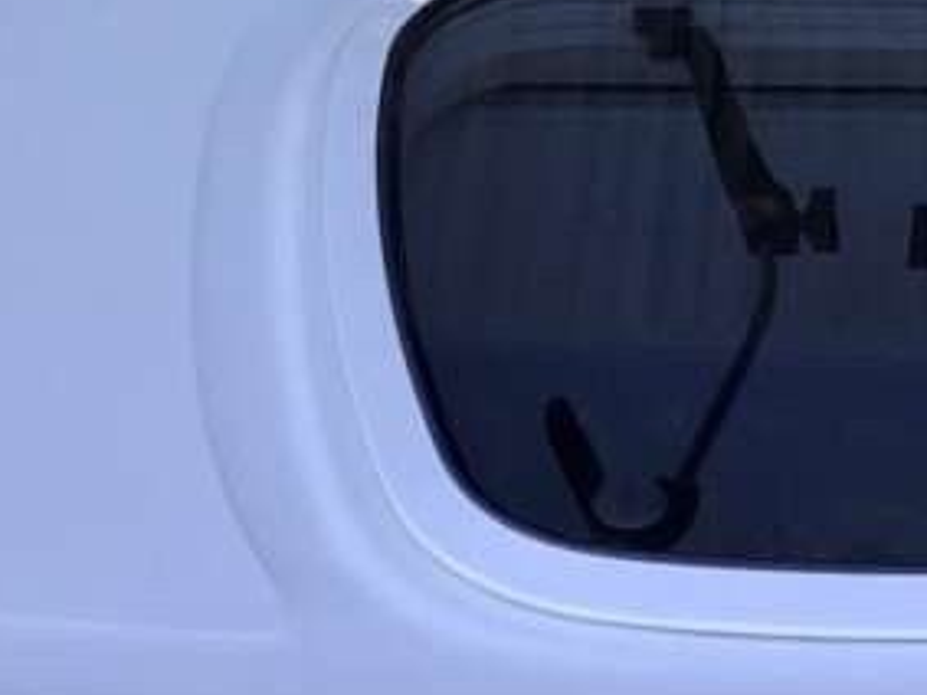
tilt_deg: -14.2
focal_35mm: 158
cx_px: 799
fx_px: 4229
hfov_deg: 12.4
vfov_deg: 8.8
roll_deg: +0.1
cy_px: -800
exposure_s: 1/229
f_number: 2.4
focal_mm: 3.3
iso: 25
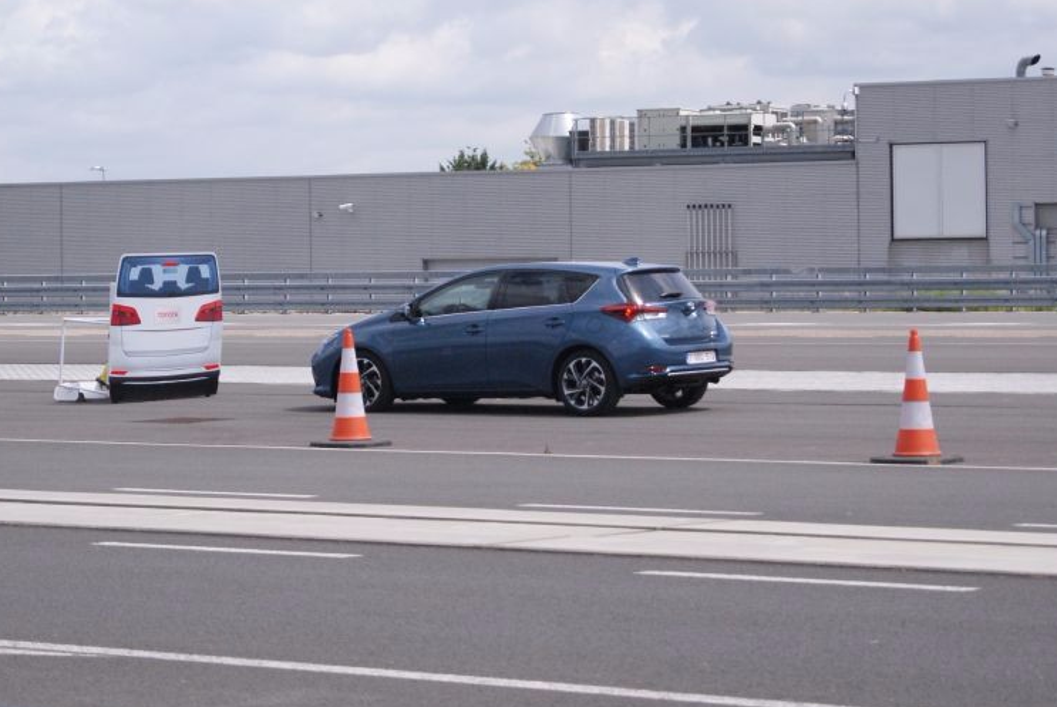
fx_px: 3341
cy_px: 278
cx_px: 394
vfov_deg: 12.1
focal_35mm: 114
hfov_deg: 17.9
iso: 800
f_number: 5.6
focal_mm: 55
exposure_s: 1/4000
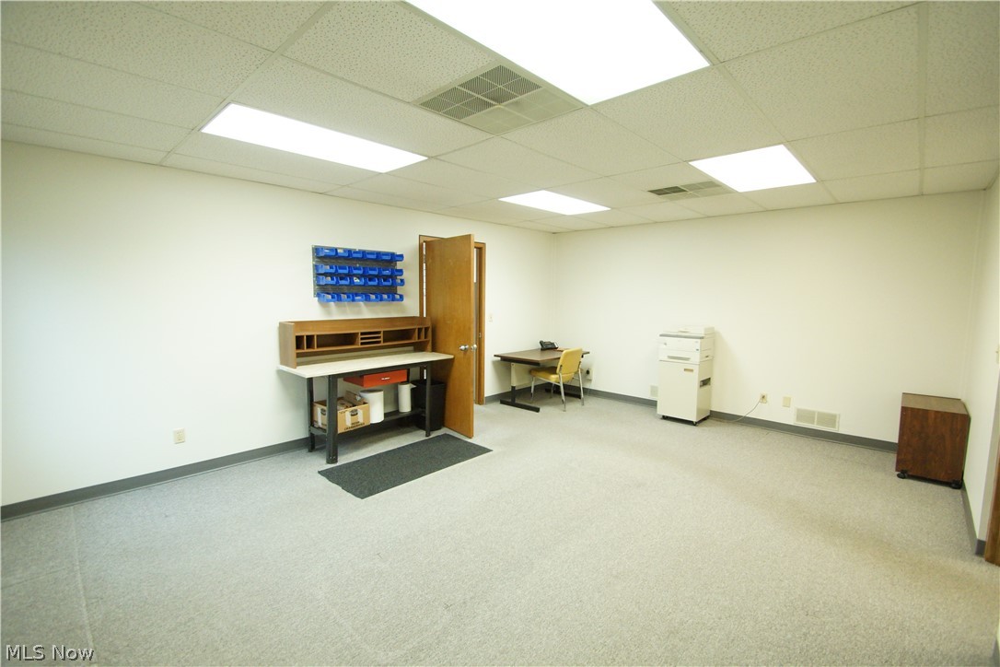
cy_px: 334
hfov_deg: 100.4
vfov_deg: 77.3
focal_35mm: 15
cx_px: 500
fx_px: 417
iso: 1600
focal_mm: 10
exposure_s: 1/60
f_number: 4
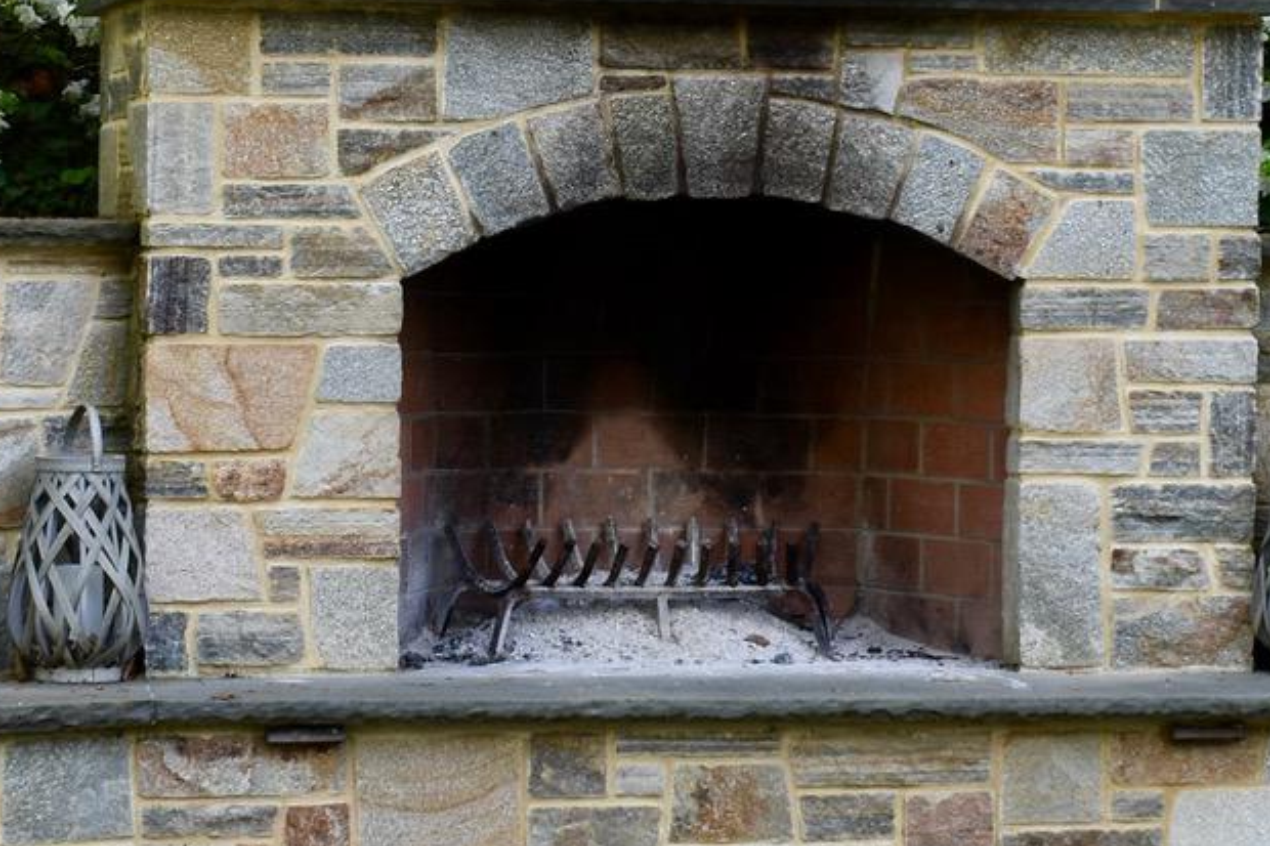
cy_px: 157
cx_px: 526
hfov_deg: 14.3
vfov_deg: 9.5
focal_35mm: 144
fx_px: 5066
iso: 110
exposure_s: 1/60
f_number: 8
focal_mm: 29
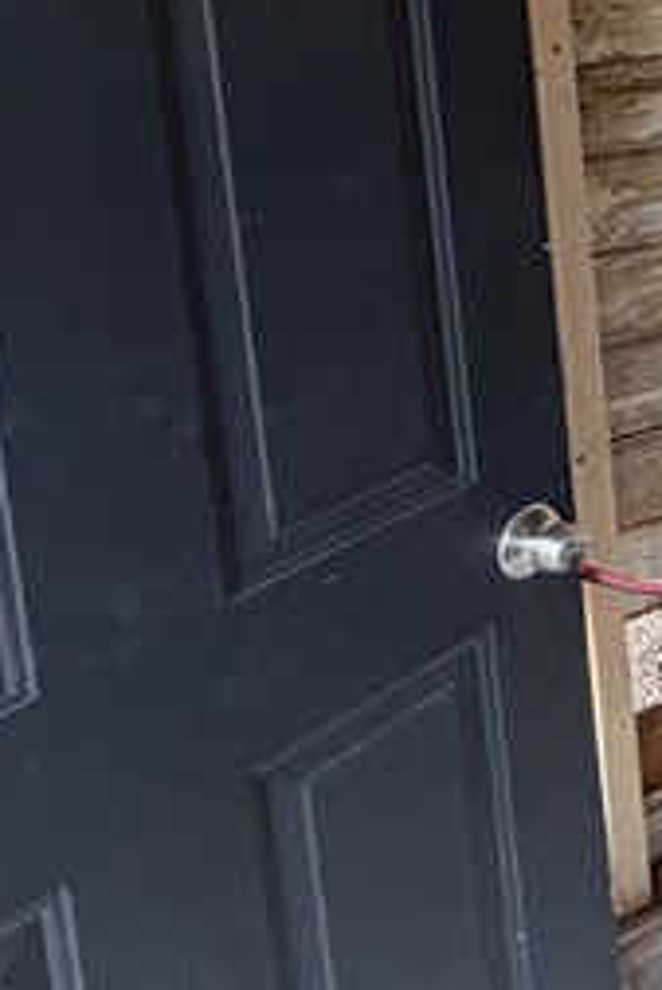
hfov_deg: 16.9
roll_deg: -0.2
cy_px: 4
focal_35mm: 46
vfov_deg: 38.1
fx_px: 1267
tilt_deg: -6.4
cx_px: 1457
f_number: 2.2
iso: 320
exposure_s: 1/116
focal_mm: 2.22
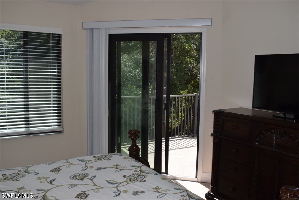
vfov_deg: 40.0
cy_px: 100
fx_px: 274
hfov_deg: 57.2
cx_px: 150
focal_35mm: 33
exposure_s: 1/200
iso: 100
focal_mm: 22
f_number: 8
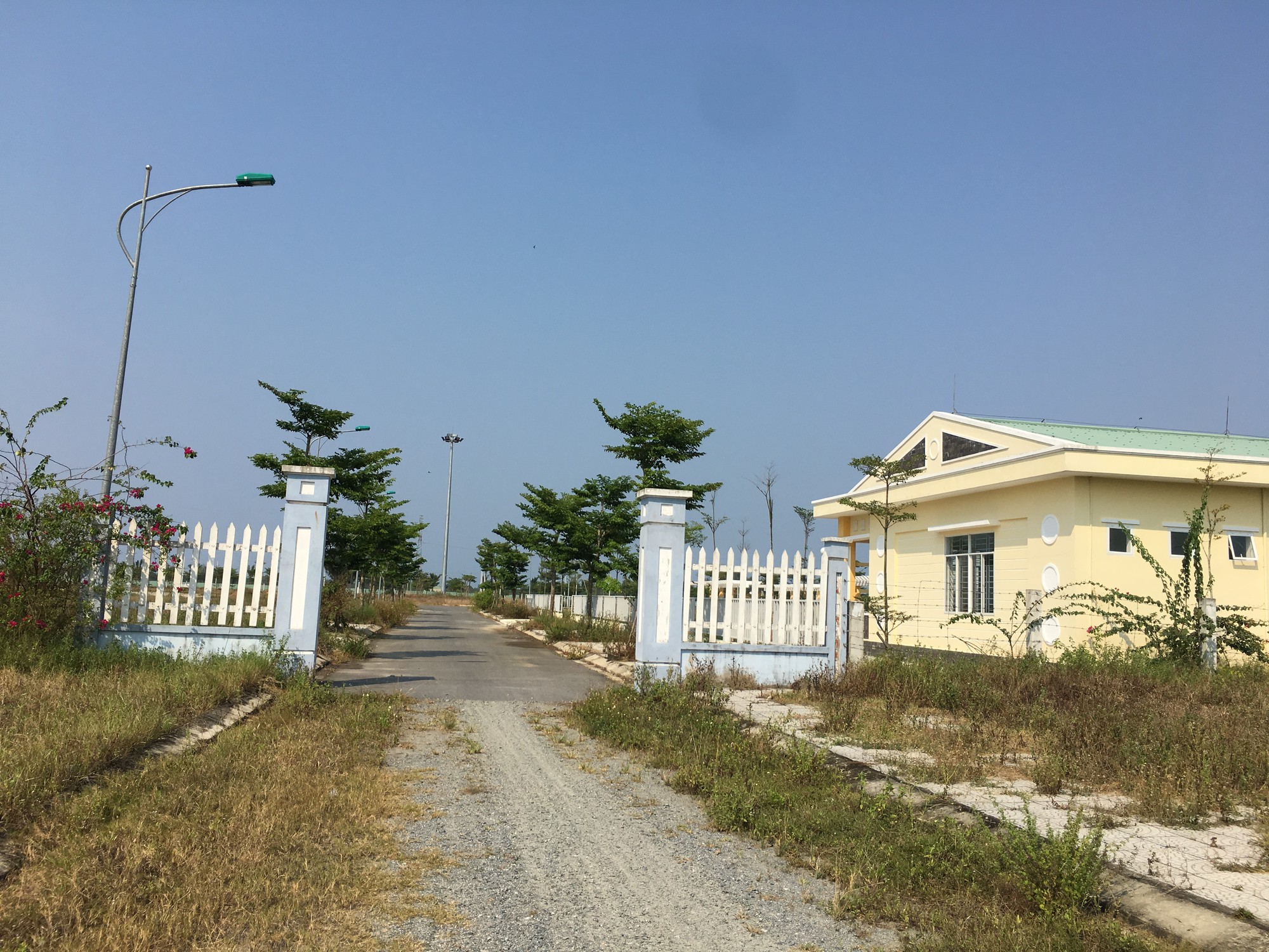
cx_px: 634
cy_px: 476
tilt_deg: +9.2
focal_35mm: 29
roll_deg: -3.1
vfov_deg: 48.2
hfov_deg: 61.7
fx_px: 1063
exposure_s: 1/2481
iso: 25
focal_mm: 4.15
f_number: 2.2
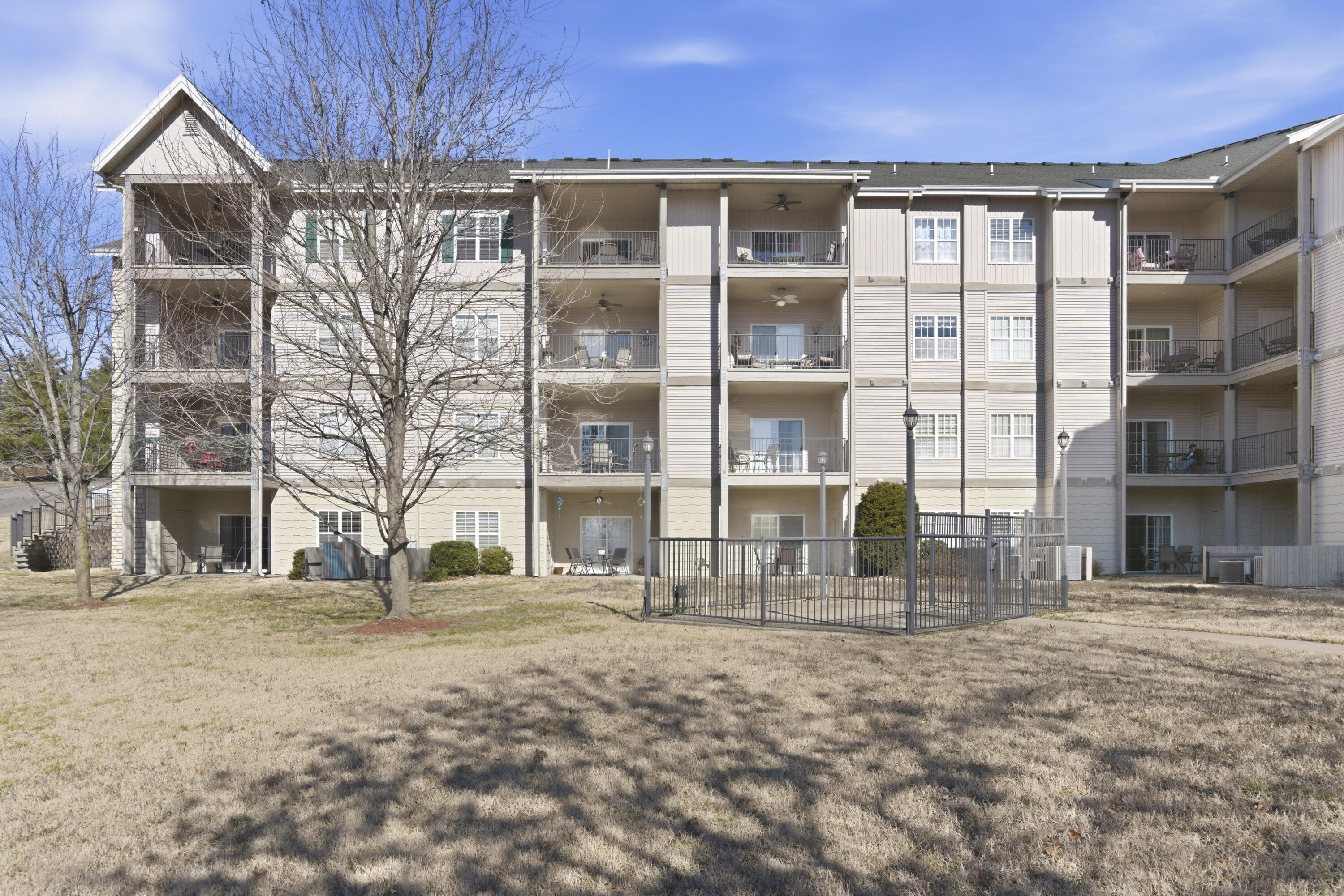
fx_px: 896
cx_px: 672
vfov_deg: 53.2
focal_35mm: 24
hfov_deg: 73.7
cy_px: 448
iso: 320
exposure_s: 1/800
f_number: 9
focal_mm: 24
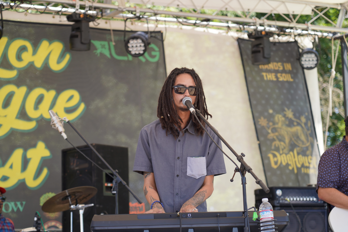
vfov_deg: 13.0
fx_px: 1015
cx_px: 174
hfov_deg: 19.5
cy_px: 116
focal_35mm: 105
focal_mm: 105
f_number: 4
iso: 100
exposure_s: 1/200
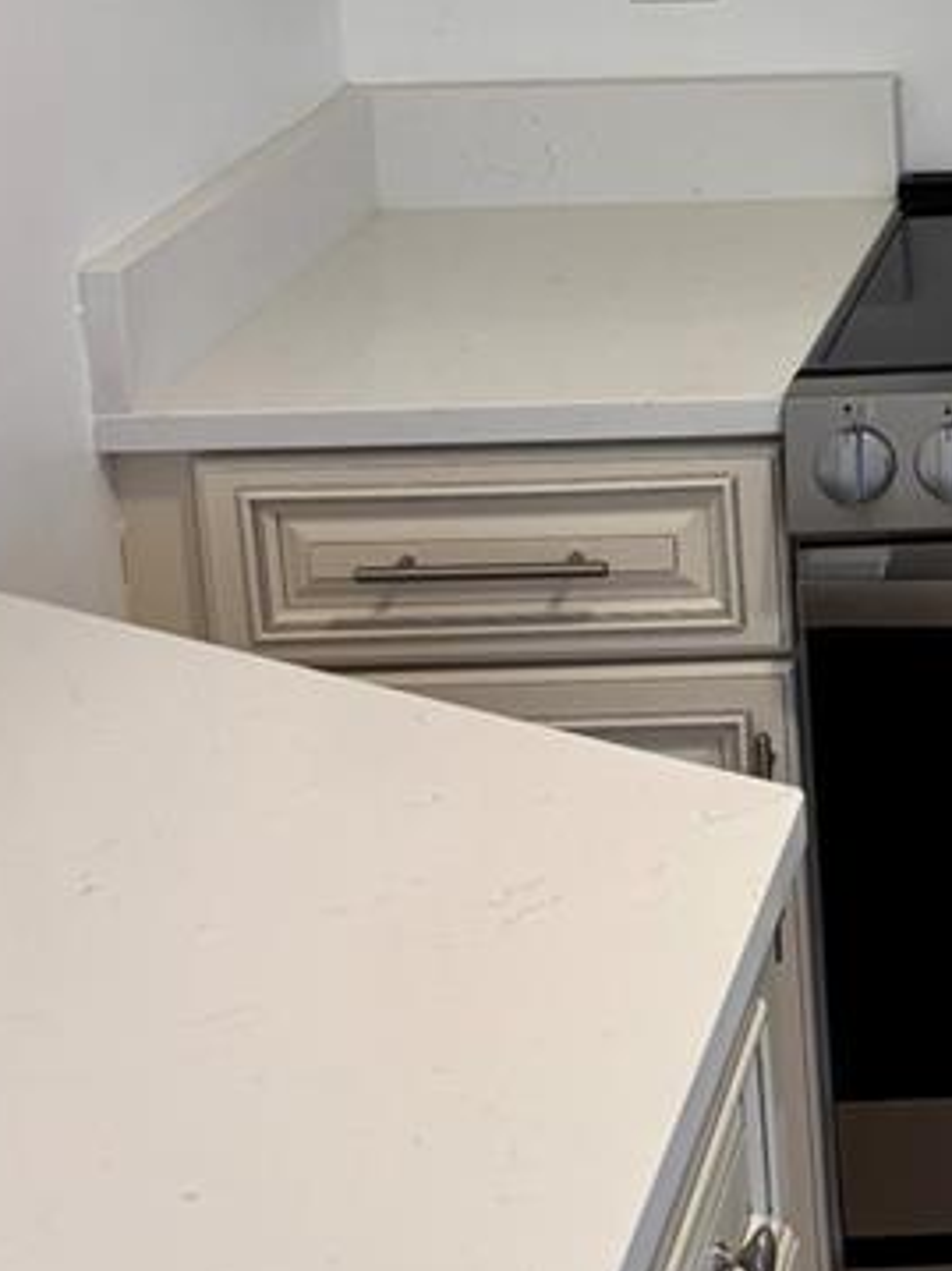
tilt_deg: -11.2
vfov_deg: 21.9
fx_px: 3192
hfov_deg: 15.6
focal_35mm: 87
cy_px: 74
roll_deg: +0.1
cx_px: 1430
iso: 100
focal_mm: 5.96
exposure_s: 1/60
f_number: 1.6
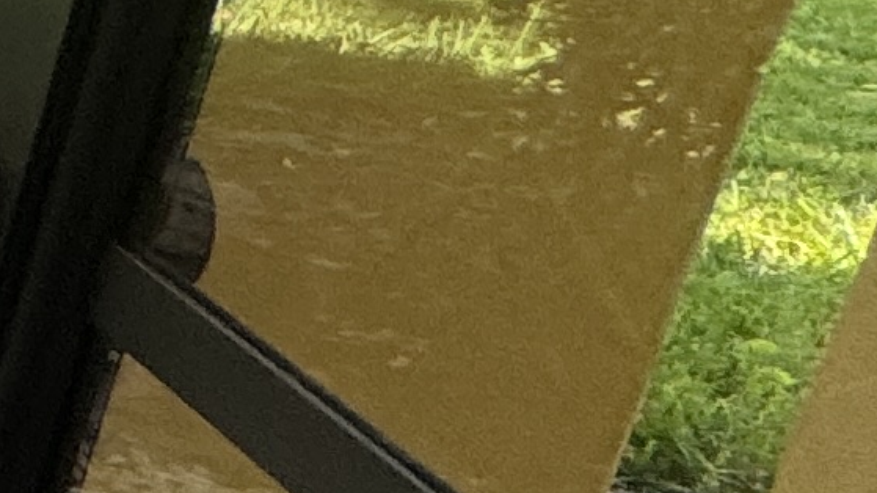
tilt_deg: -18.4
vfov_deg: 10.7
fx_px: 2557
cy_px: -179
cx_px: -2061
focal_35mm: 110
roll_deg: -1.3
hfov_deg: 10.1
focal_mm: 2.22
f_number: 2.2
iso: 50
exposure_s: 1/99
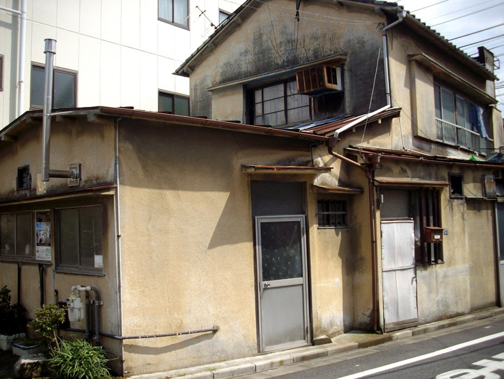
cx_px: 252
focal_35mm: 37
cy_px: 190
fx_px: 539
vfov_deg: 38.7
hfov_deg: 50.1
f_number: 5.6
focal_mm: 6.2
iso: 80
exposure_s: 1/200
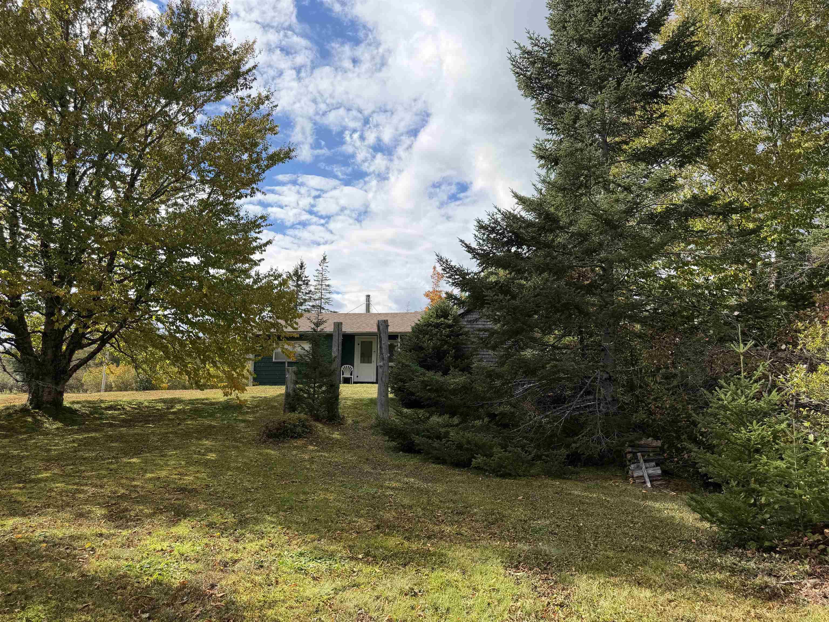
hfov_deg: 71.6
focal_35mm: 24
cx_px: 414
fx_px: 575
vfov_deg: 56.8
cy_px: 311
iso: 80
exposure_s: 1/4673
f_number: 1.78
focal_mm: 6.76
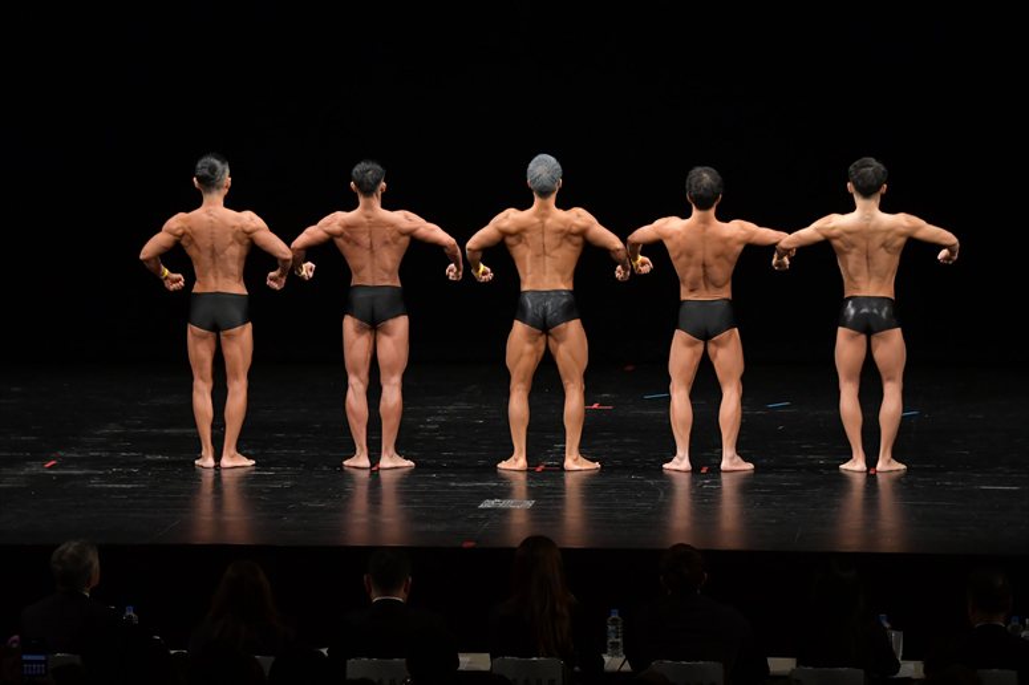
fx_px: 4200
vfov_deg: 9.3
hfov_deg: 14.0
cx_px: 514
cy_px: 342
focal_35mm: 147
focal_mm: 98
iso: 2500
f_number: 5.6
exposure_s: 1/400
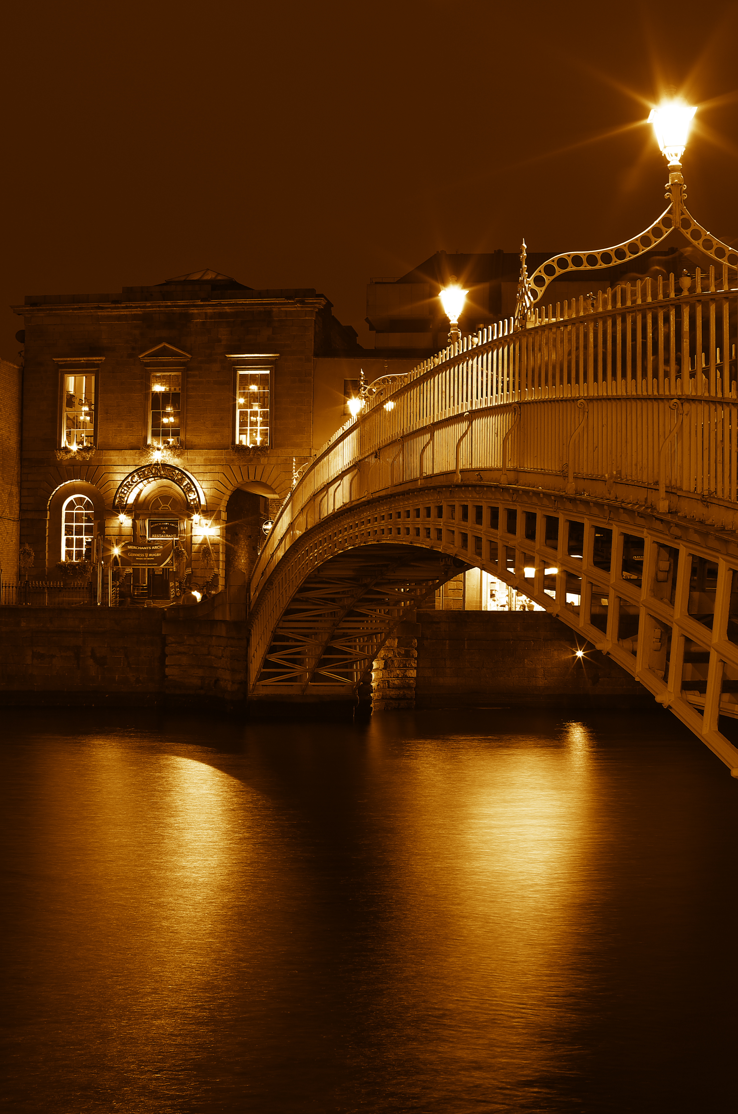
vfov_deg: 43.7
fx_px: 1390
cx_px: 369
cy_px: 557
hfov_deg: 29.7
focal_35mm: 45
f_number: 8
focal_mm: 30
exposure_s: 4
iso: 200
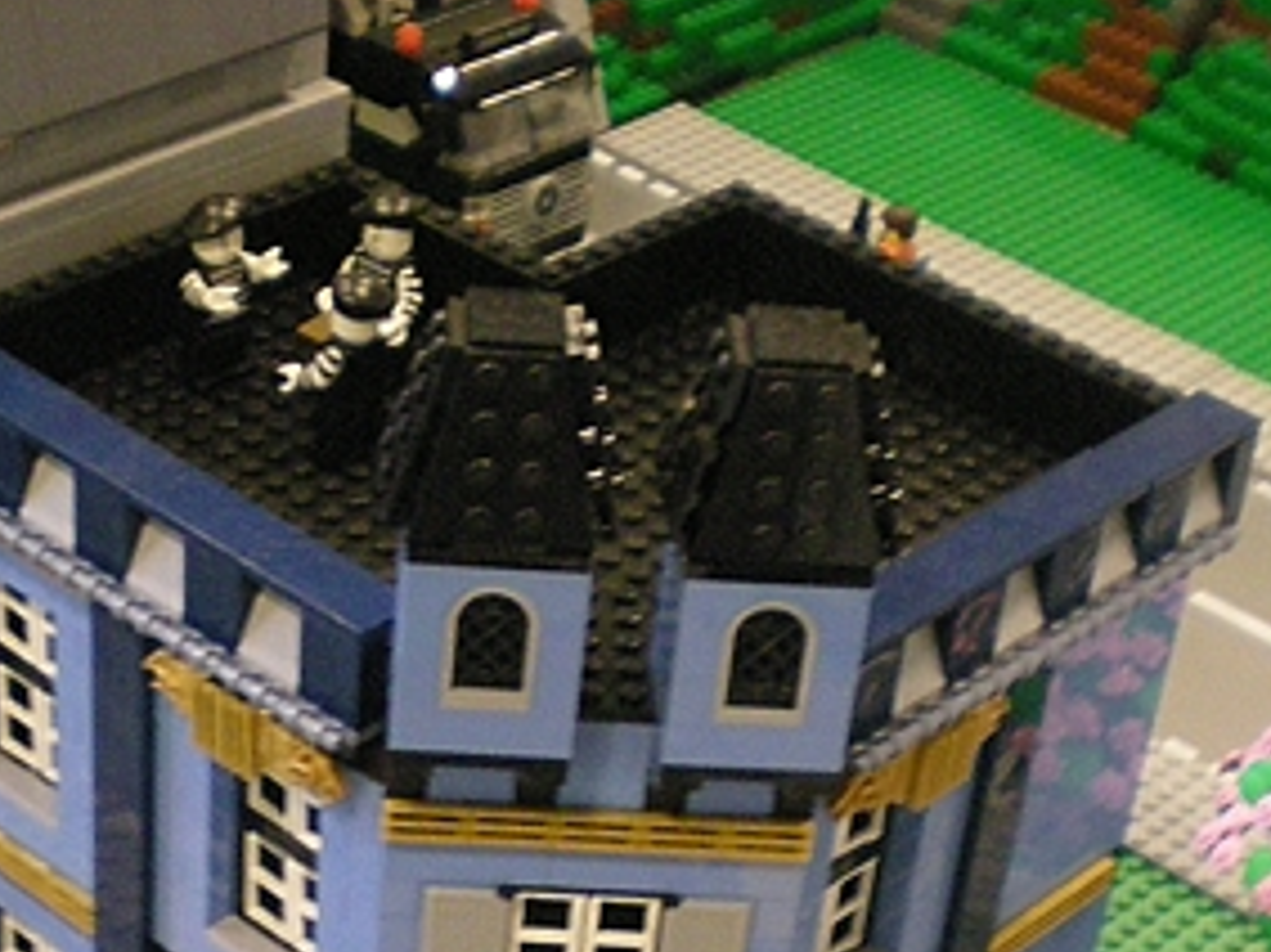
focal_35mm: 86
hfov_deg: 22.7
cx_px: 458
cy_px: 1015
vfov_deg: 16.7
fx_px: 3156
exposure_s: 1/8.2
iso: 400
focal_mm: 6.3
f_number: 3.1
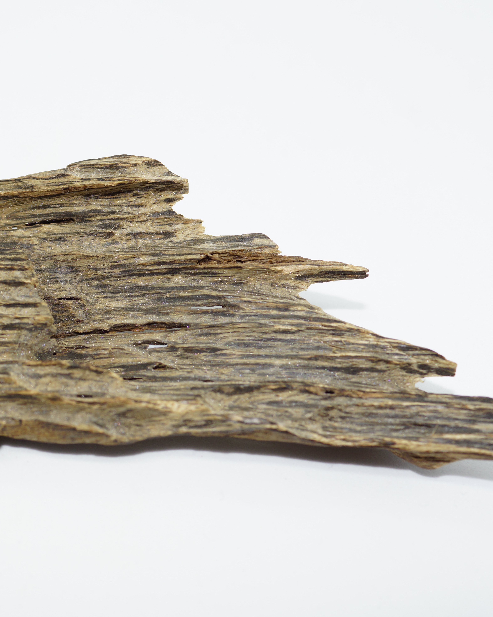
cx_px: 102
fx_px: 1167
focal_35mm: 64
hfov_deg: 23.5
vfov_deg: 29.6
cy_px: 307
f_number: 5.6
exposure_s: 1/80
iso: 100
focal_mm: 30
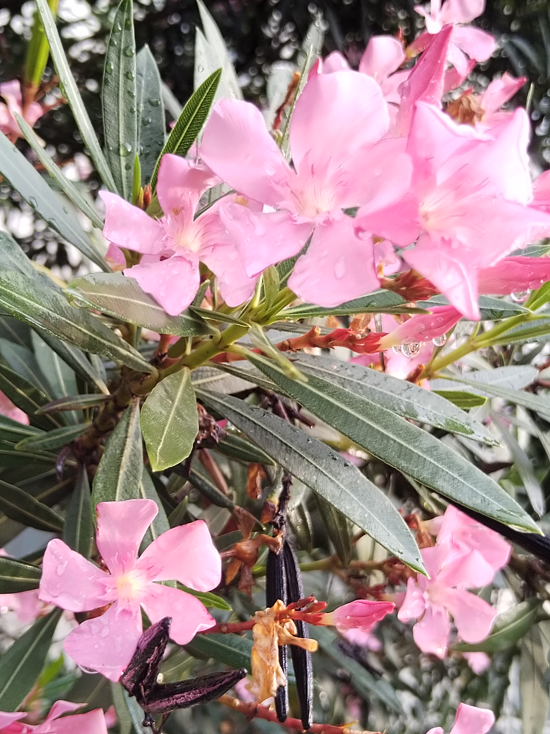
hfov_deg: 28.6
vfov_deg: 37.5
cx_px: 275
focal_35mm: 51
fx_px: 1080
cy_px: 367
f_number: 1.8
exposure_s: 1/110
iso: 100
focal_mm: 4.75
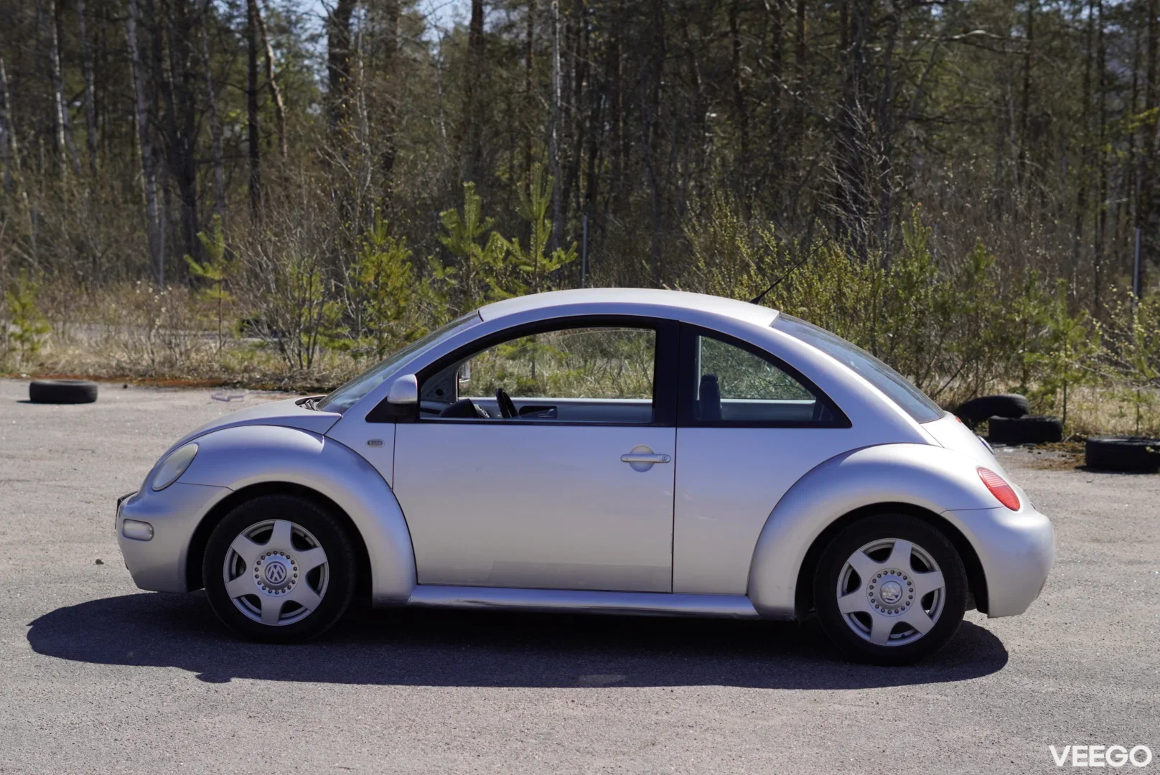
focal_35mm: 75
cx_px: 580
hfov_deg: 27.0
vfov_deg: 18.2
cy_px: 388
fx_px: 2418
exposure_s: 1/2500
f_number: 2.8
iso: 100
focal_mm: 50
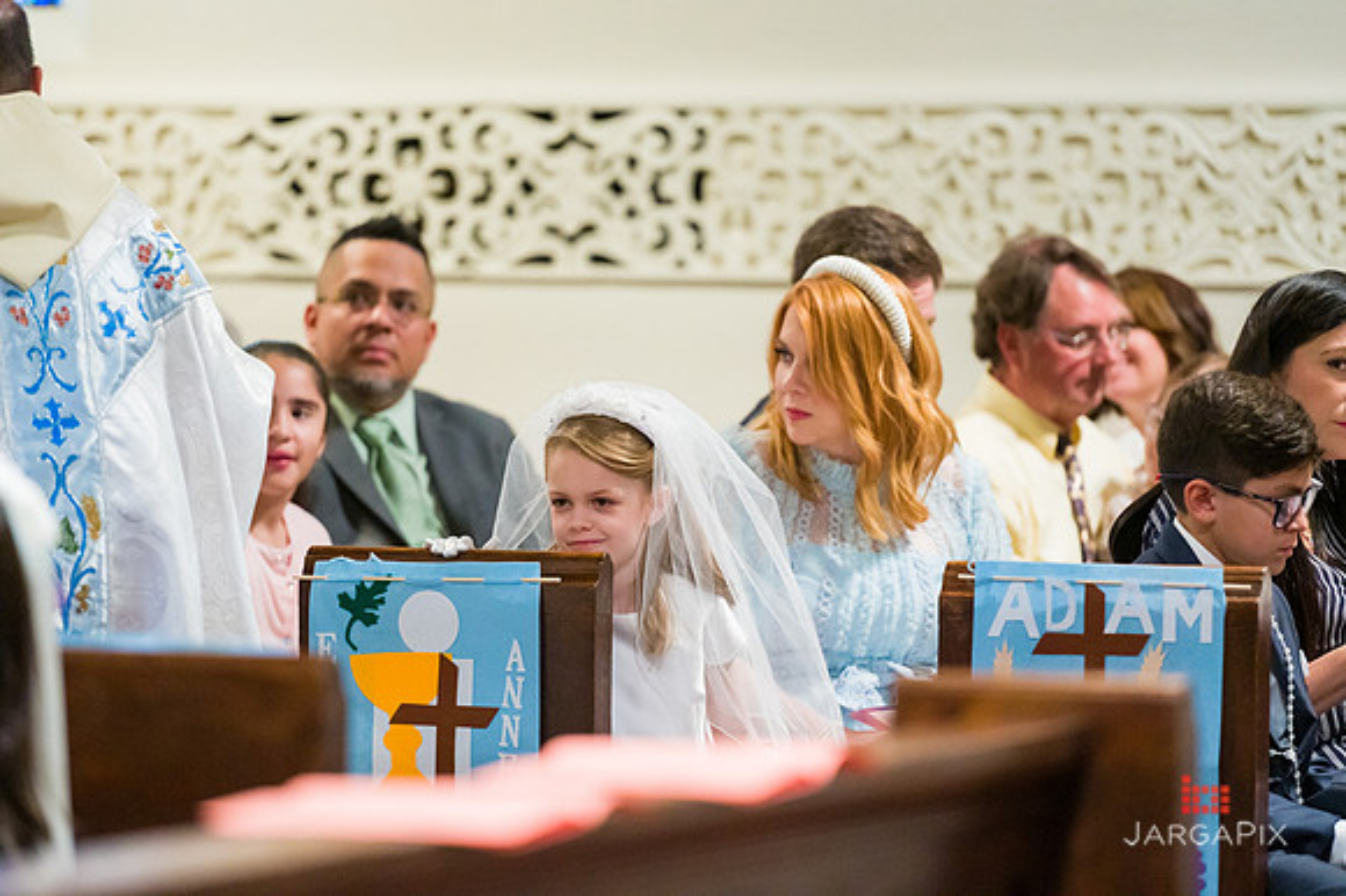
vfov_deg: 6.9
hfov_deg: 10.3
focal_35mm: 200
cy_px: 448
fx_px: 7473
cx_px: 673
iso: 6400
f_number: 3.2
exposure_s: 1/200
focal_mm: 200
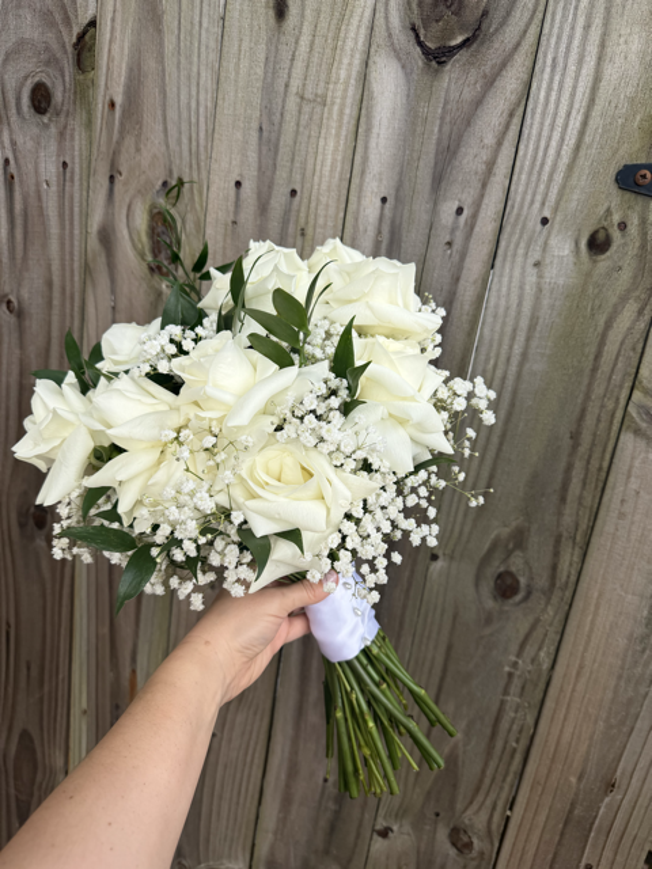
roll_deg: -8.4
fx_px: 603
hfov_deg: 56.8
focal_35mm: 24
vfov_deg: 71.6
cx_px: 326
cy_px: 434
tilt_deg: -16.9
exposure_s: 1/2169
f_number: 1.78
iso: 80
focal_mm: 6.76
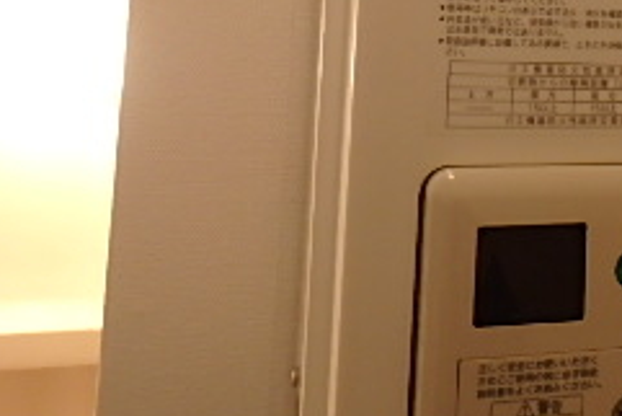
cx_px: 619
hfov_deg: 31.9
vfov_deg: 21.7
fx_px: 1003
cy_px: -88
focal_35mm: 58
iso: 200
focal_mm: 3.7
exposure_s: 1/40
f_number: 3.5
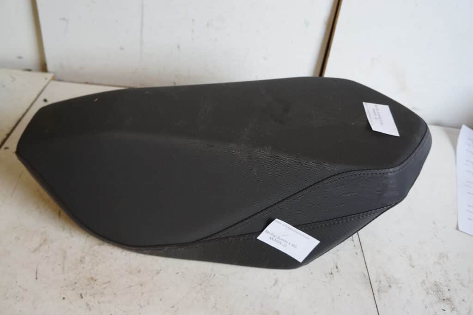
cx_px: 236
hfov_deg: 67.4
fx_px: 355
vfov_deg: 47.9
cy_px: 158
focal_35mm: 27
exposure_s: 1/125
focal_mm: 18
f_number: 4
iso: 800
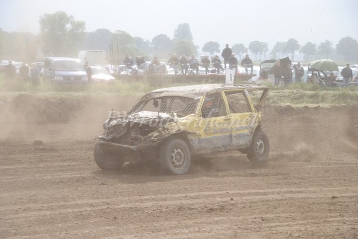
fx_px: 1075
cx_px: 179
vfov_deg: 12.7
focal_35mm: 108
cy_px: 120
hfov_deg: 18.9
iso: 200
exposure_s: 1/500
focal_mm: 72
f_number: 5.3
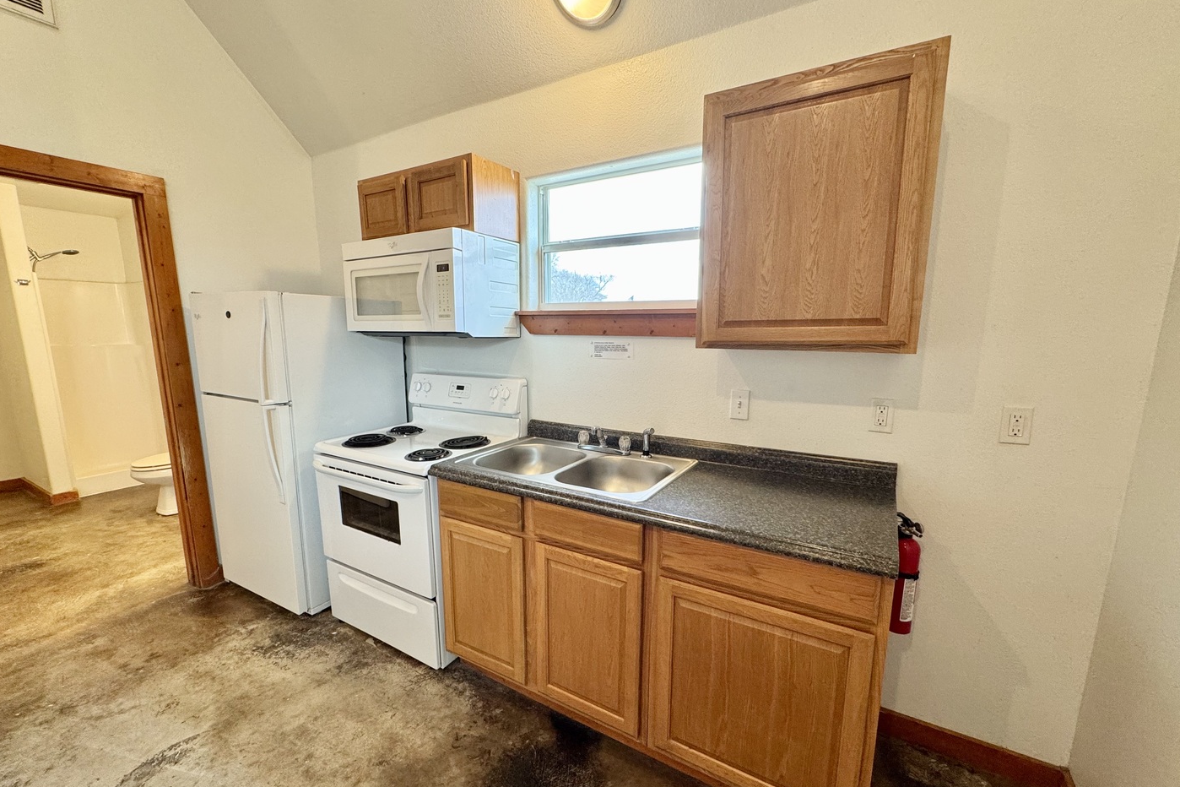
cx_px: 590
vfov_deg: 77.3
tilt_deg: -10.1
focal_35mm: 15
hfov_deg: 100.4
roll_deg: -0.2
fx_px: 492
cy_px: 413
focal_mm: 2.22
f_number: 2.2
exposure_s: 1/60
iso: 160
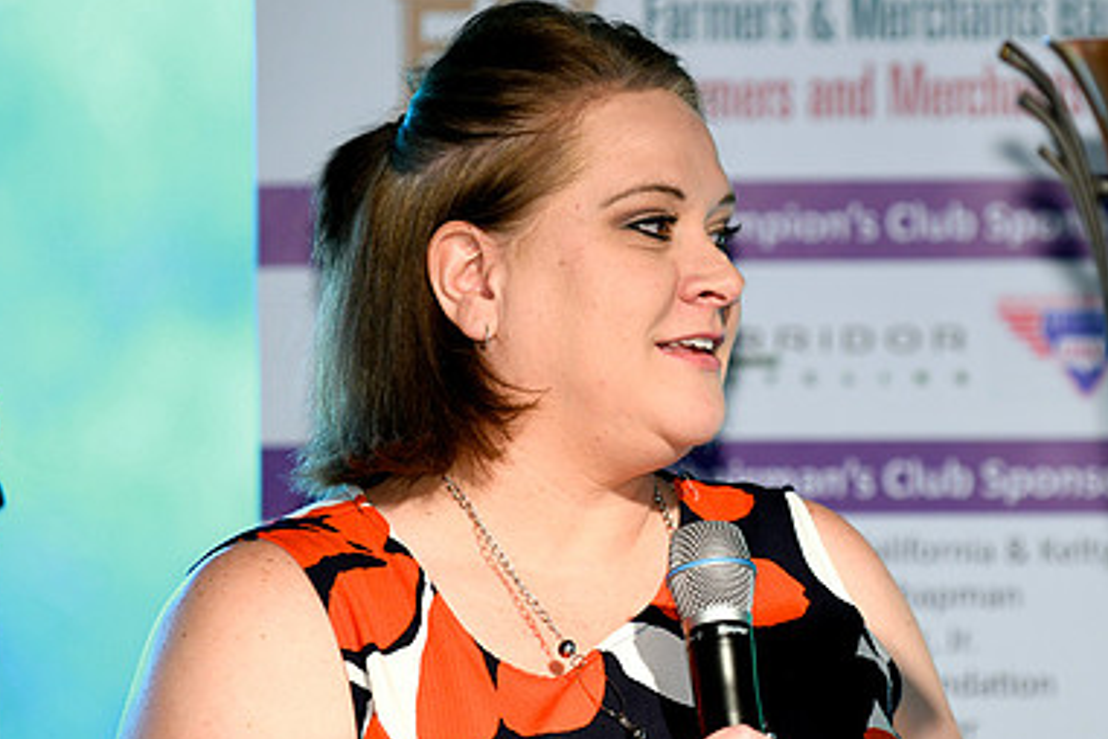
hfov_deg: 7.1
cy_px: 295
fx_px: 8894
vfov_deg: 4.8
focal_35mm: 289
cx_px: 776
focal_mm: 190
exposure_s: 1/160
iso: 800
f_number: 4
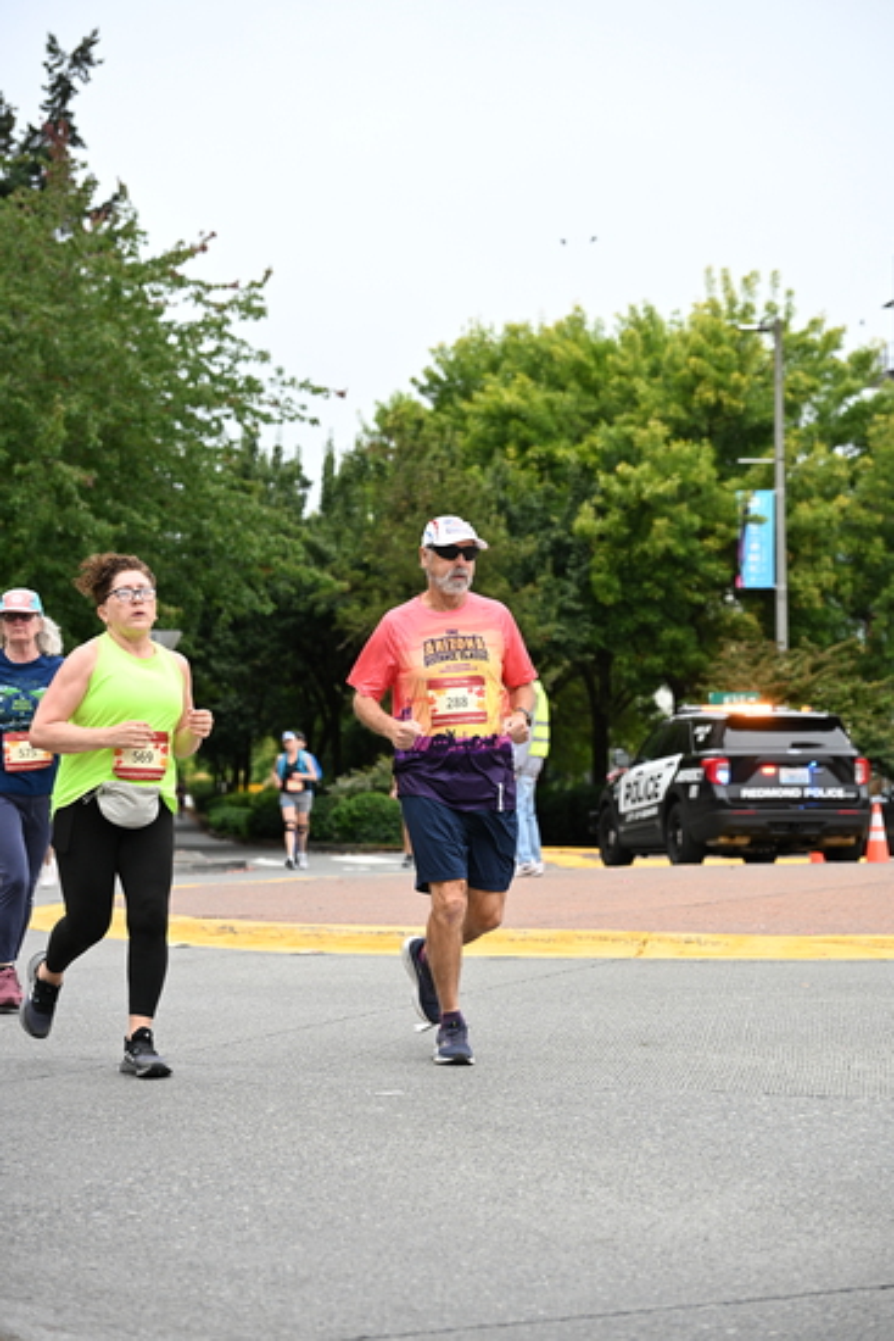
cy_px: 670
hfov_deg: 19.2
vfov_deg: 28.4
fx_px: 2643
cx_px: 447
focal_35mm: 71
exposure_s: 1/800
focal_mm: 71
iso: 1600
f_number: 4
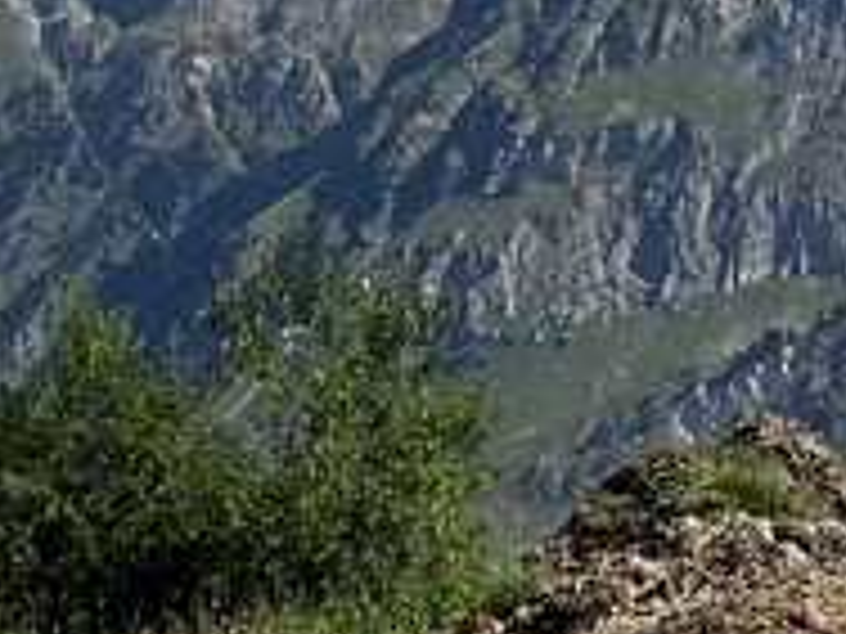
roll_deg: +1.3
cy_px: -1021
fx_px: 6403
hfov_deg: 7.5
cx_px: 1076
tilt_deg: +12.8
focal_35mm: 262
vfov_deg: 5.4
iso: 64
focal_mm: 6.86
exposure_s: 1/4367
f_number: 1.78
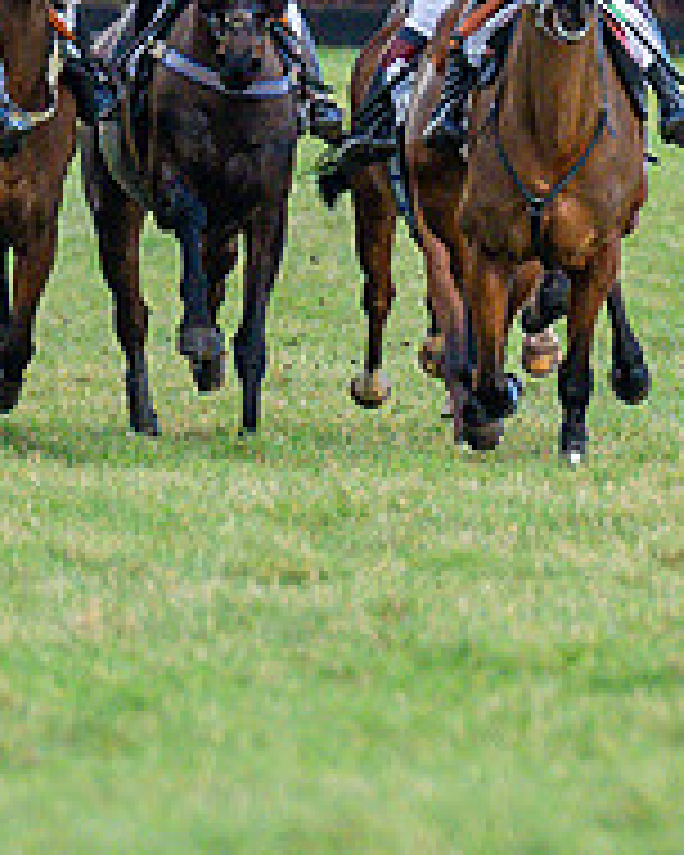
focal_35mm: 1614
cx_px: 624
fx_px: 40842
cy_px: 103
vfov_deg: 1.2
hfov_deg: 1.0
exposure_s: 1/2000
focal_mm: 200
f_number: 4
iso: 640
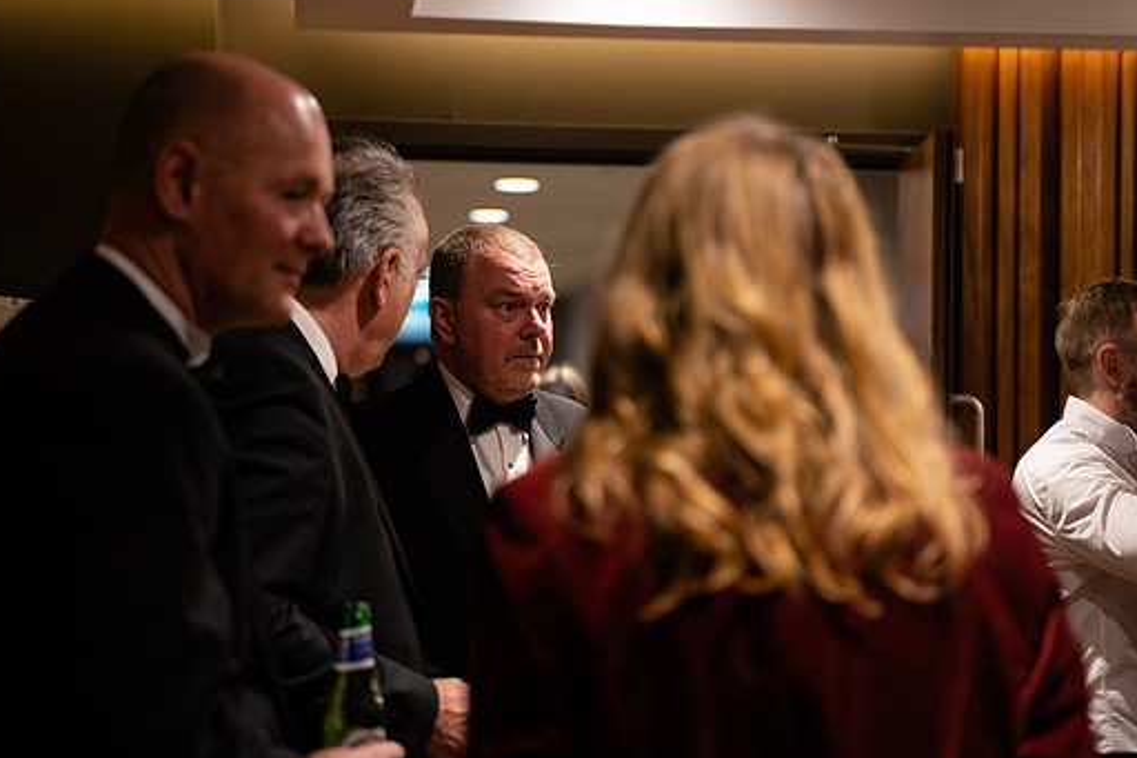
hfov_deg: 23.9
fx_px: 2684
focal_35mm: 85
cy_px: 359
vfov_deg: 16.1
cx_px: 577
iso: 1000
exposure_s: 1/60
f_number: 2.8
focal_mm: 75
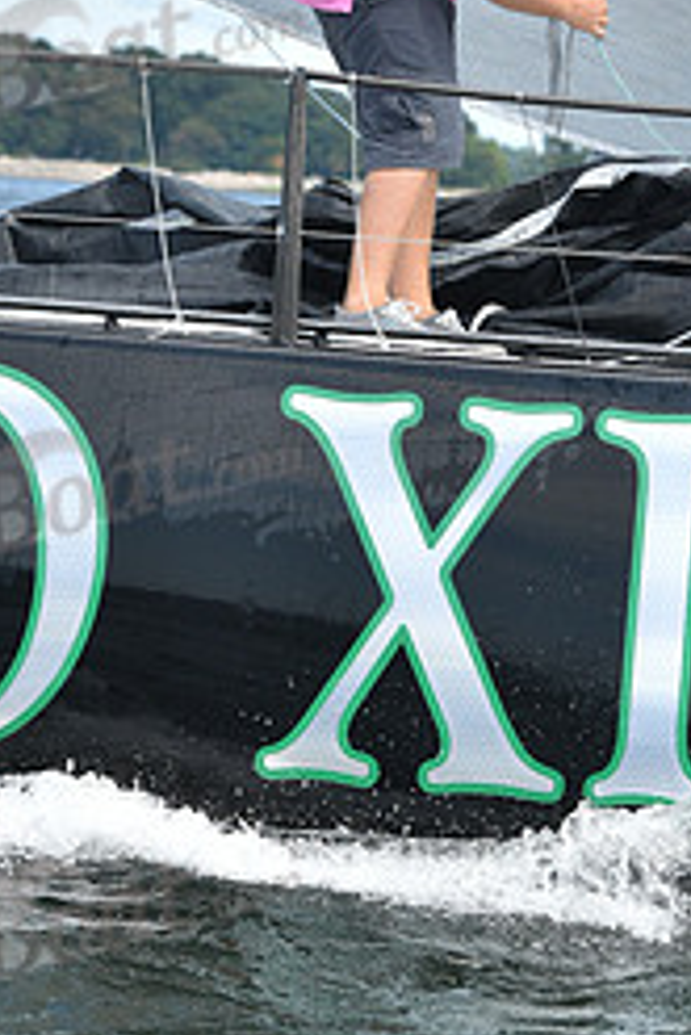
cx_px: 521
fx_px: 8222
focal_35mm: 286
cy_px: 243
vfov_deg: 7.2
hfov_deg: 4.8
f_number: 6.3
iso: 320
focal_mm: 122
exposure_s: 1/1000
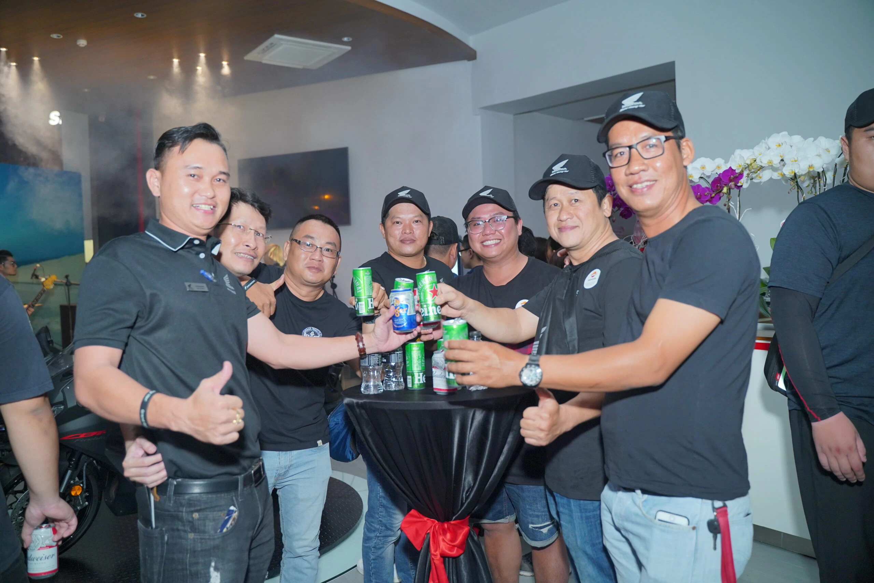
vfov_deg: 46.4
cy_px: 292
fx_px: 680
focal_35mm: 28
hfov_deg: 65.5
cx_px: 437
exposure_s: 1/160
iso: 1600
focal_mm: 28
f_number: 3.2
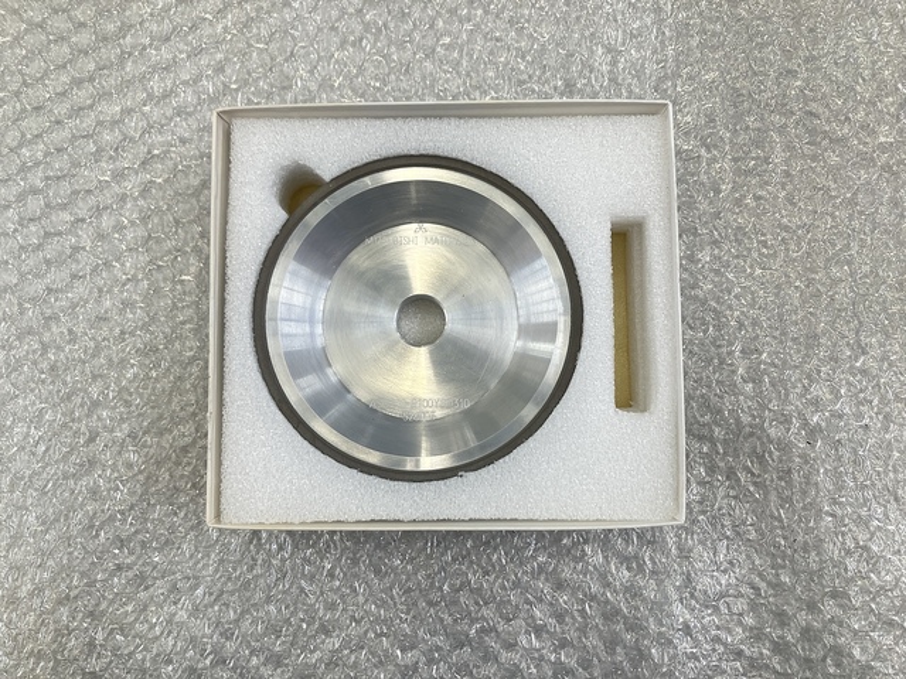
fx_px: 733
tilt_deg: -84.2
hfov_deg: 63.4
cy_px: 340
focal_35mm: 28
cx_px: 453
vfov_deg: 49.7
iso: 50
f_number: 1.8
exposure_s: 1/121
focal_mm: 3.99
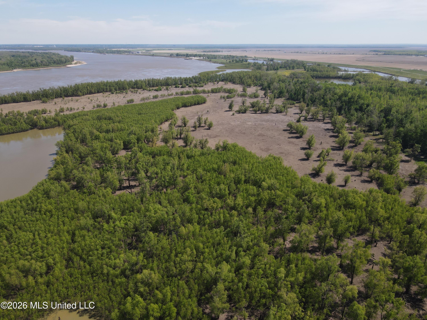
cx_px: 214
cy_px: 160
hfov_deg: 71.6
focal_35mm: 24
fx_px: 296
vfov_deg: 56.8
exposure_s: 1/640
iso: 100
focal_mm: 4.5
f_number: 2.8
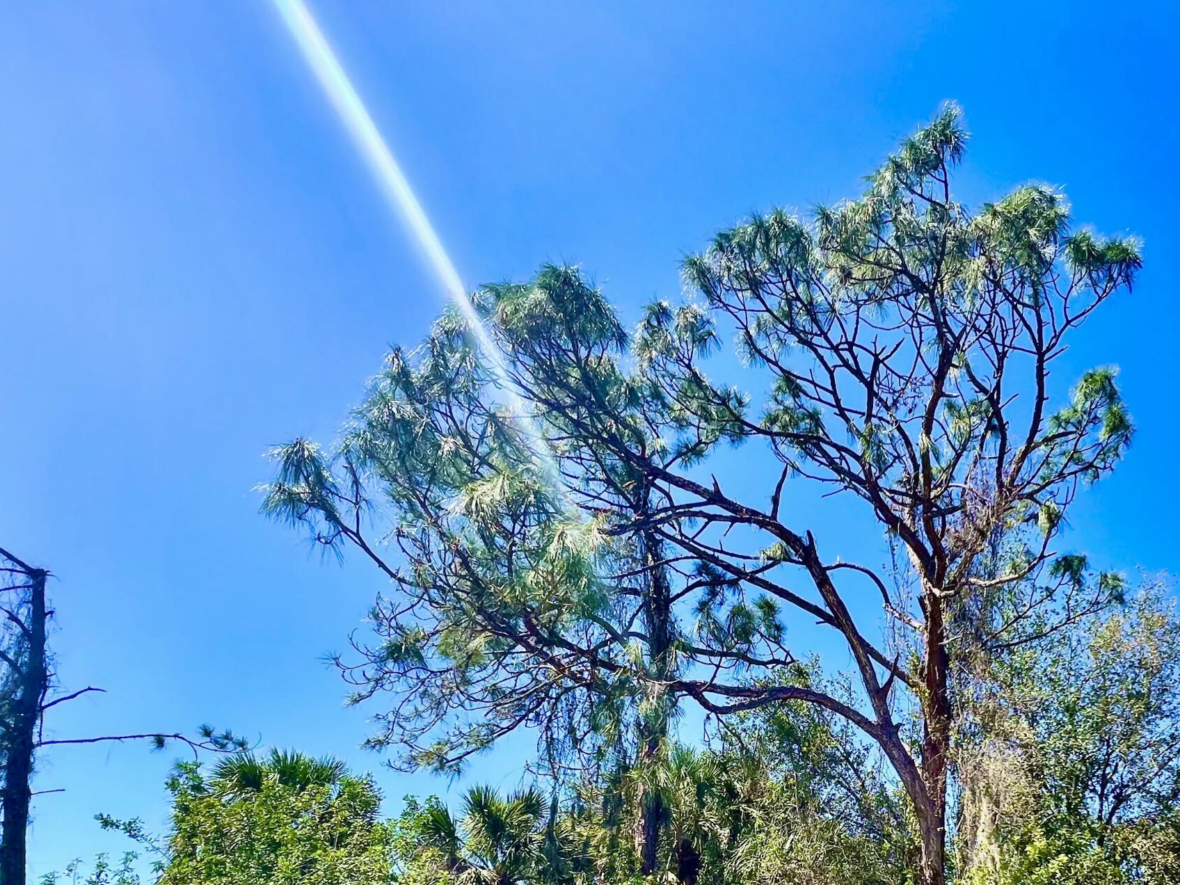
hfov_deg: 70.3
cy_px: 775
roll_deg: -0.7
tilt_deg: +19.2
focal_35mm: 23
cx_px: 845
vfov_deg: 52.7
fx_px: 784
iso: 32
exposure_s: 1/669
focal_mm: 1.57
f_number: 1.8
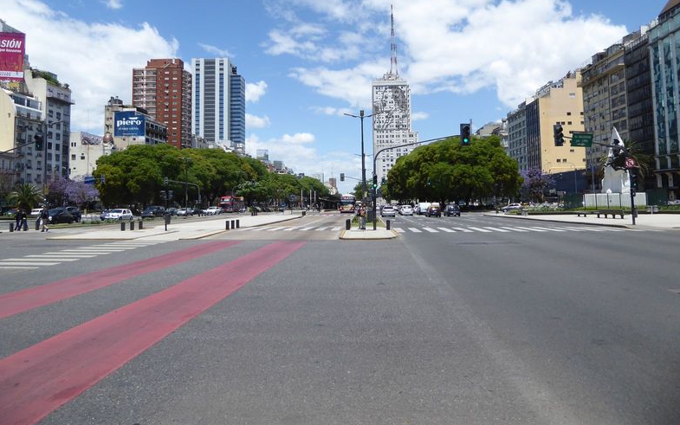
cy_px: 171
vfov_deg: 45.8
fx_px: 500
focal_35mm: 27
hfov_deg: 68.4
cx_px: 334
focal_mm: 4.3
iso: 80
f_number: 3.3
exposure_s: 1/1000
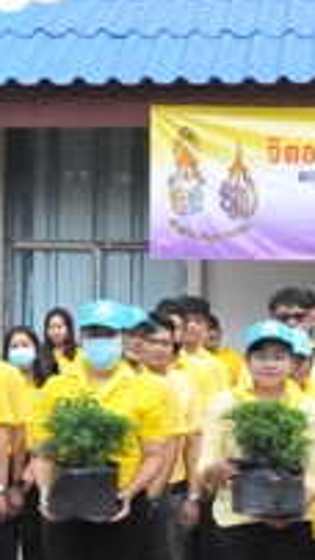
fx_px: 1323
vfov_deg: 23.9
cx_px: 365
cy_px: 341
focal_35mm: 89
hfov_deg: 13.3
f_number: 10
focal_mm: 18
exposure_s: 1/4000
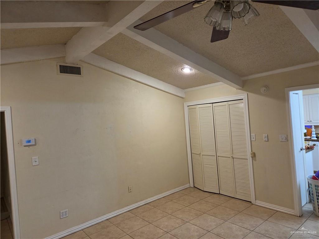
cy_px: 120
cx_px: 160
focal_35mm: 23
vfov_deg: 58.9
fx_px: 212
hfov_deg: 73.9
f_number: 1.8
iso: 640
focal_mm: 5.4
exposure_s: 1/120
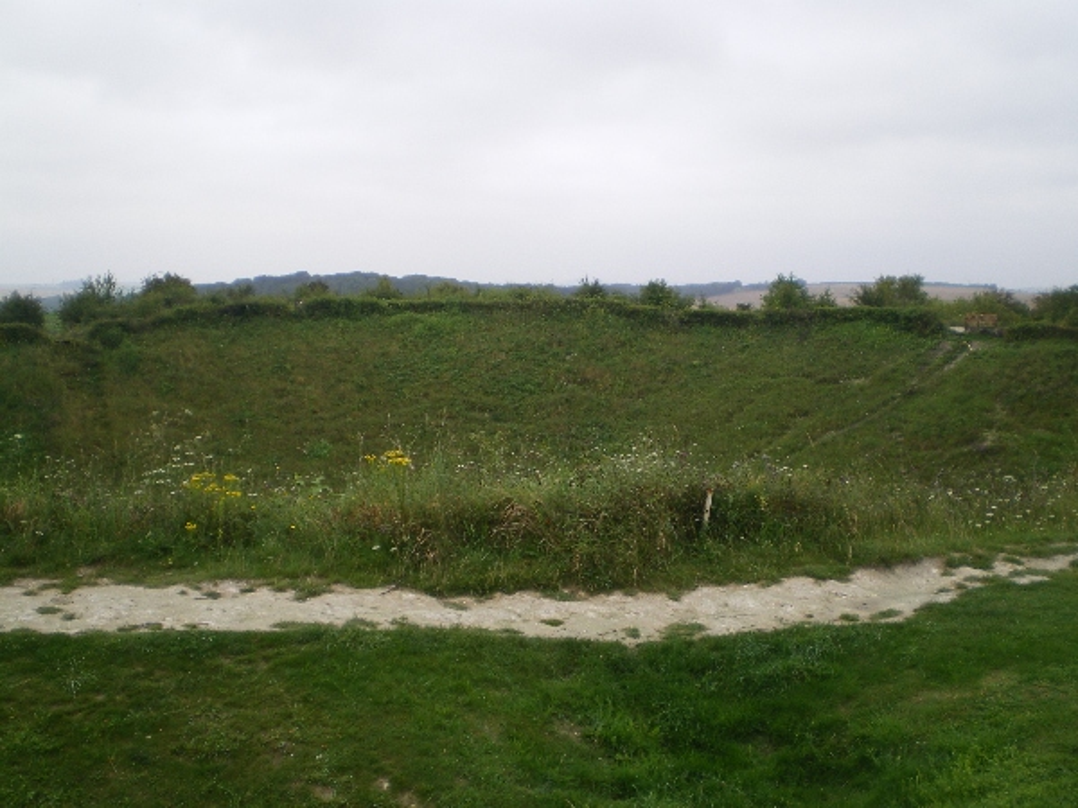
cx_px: 539
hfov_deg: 49.0
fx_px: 1183
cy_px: 404
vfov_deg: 37.7
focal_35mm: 38
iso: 64
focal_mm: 6.3
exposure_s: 1/160
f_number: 3.1
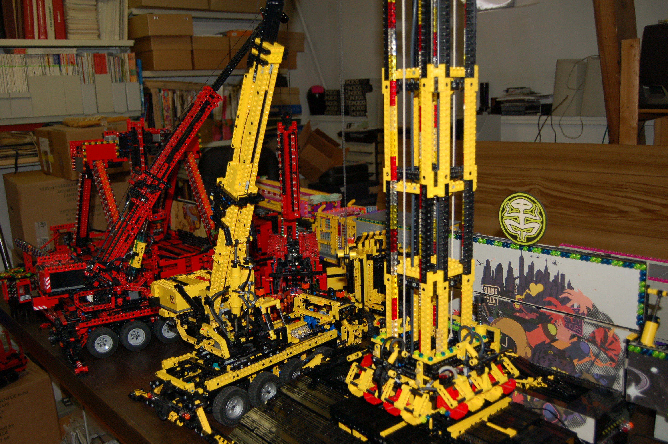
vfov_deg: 39.9
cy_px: 222
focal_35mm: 33
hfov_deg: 57.3
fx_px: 612
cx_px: 334
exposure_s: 1/60
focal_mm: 22
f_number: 3.8
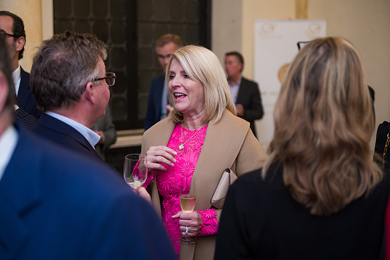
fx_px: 632
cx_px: 195
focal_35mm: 58
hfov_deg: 34.3
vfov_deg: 23.2
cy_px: 130
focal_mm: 58
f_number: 3.2
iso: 1600
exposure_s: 1/200
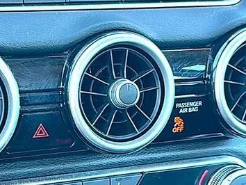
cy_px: 151
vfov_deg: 18.1
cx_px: 88
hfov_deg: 24.0
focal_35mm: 81
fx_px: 576
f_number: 1.78
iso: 125
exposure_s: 1/80
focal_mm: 6.86
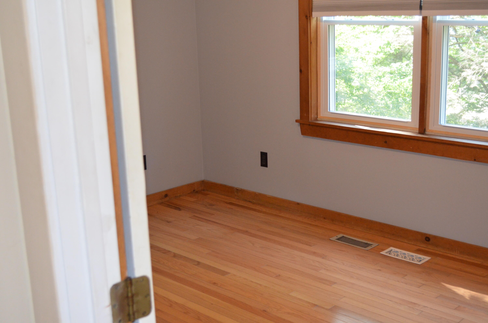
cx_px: 244
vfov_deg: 28.0
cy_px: 162
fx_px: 649
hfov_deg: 41.2
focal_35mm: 48
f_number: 4.8
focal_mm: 32
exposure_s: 1/60
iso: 2000
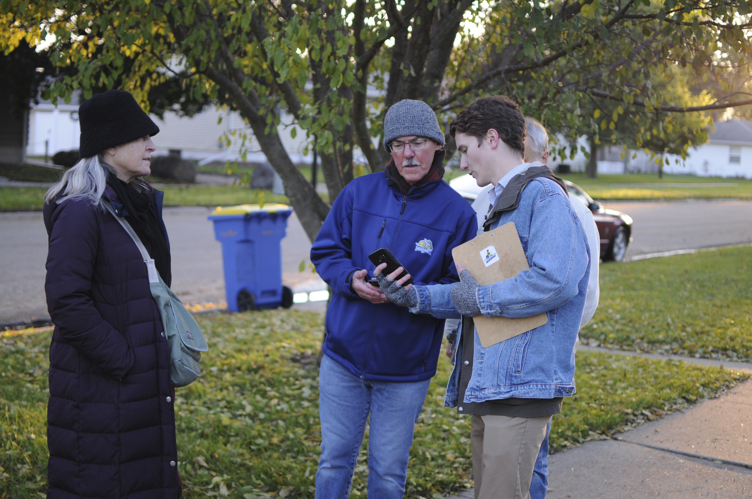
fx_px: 1095
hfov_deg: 37.9
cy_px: 250
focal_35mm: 52
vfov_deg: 25.7
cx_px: 376
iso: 400
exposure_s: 1/500
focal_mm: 35
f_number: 1.8
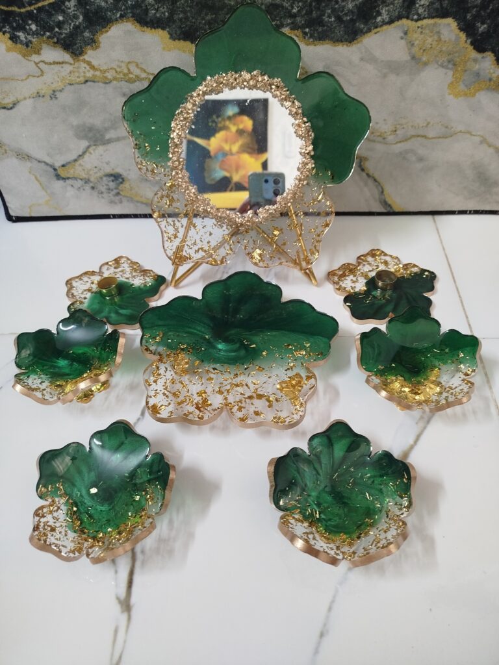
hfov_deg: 56.8
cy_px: 332
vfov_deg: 71.6
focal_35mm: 24
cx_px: 250
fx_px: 461
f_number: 1.7
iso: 320
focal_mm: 5.31
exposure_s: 1/33
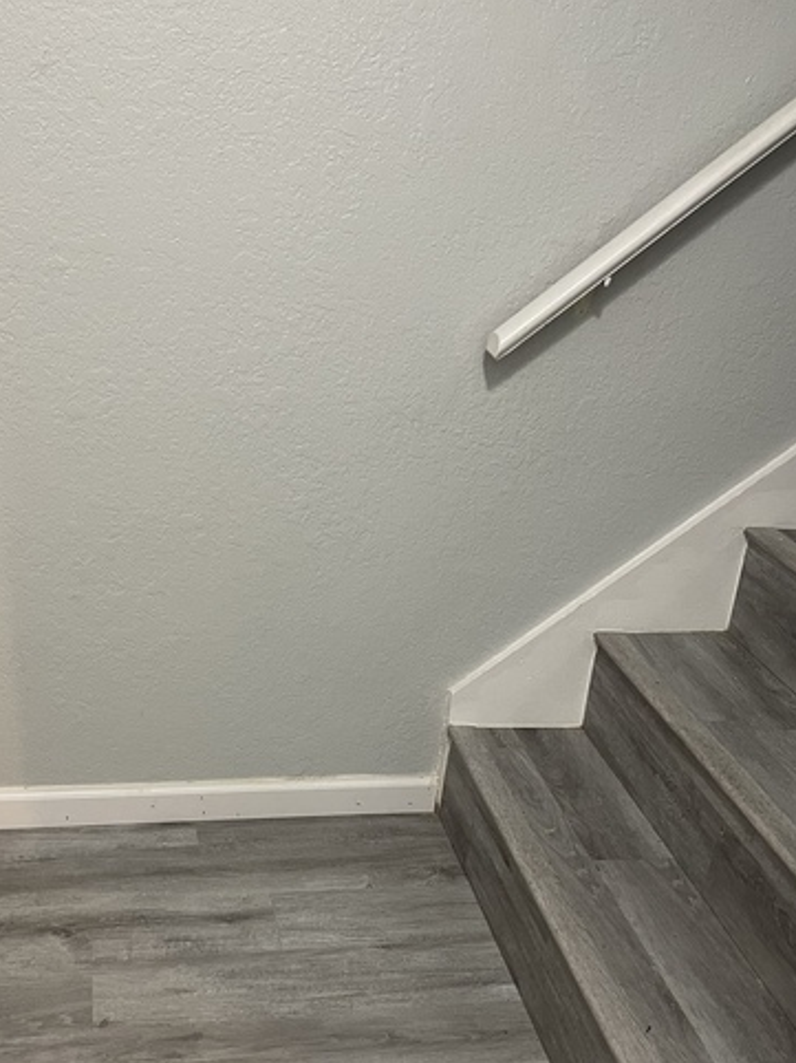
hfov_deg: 39.3
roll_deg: -1.8
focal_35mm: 36
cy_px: 680
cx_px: 282
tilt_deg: -29.2
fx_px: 1105
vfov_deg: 50.7
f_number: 1.6
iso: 160
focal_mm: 5.1
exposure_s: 1/60
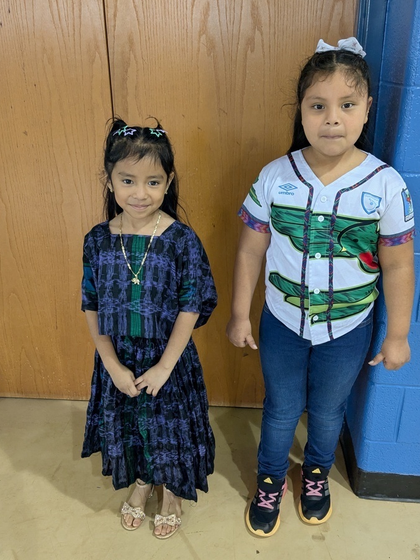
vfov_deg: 58.3
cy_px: 269
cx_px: 238
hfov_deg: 45.3
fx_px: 502
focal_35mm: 31
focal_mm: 4.38
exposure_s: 1/40
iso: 201
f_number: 1.73
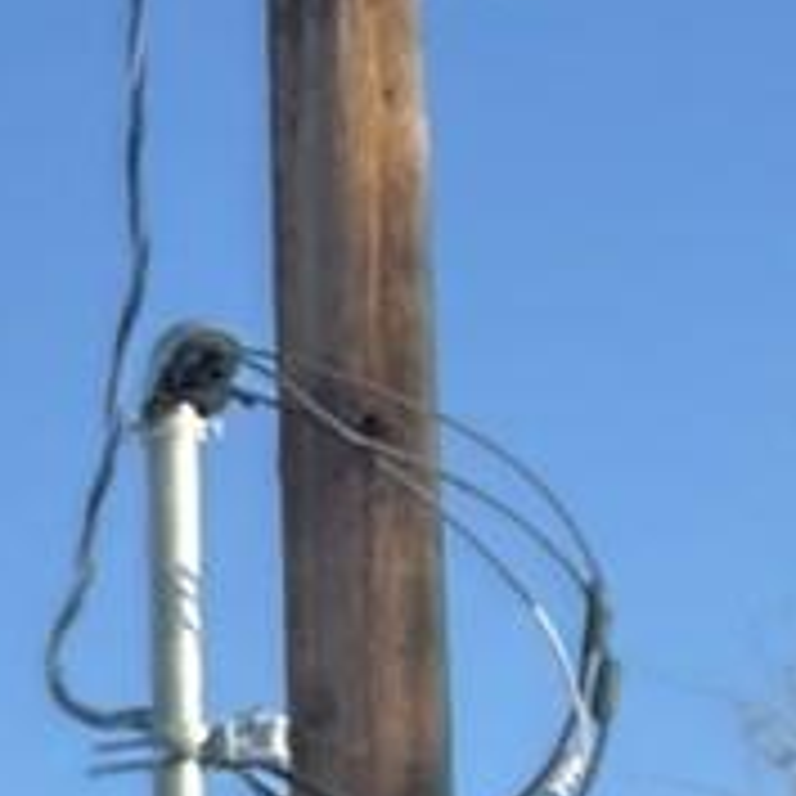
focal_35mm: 232
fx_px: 6036
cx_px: -2258
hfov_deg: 6.3
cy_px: 2392
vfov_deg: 6.8
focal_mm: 3
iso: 16
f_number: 1.8
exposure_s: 1/869
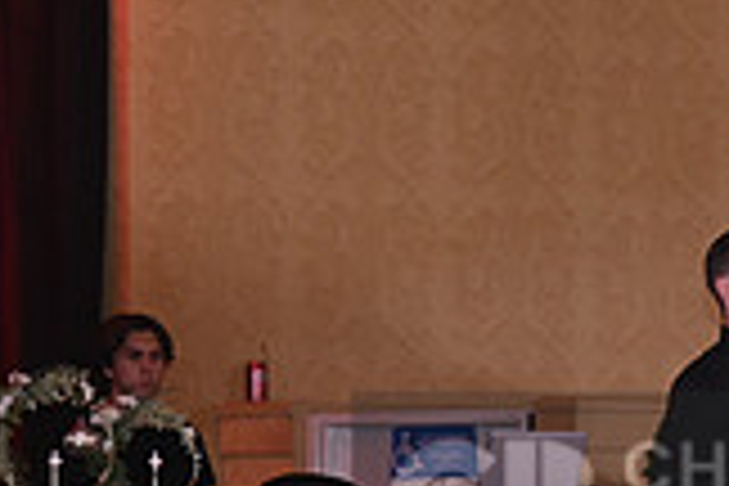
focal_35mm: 376
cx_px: 842
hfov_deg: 5.5
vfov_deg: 3.7
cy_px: 511
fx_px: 7613
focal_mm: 105
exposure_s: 1/200
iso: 1600
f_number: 4
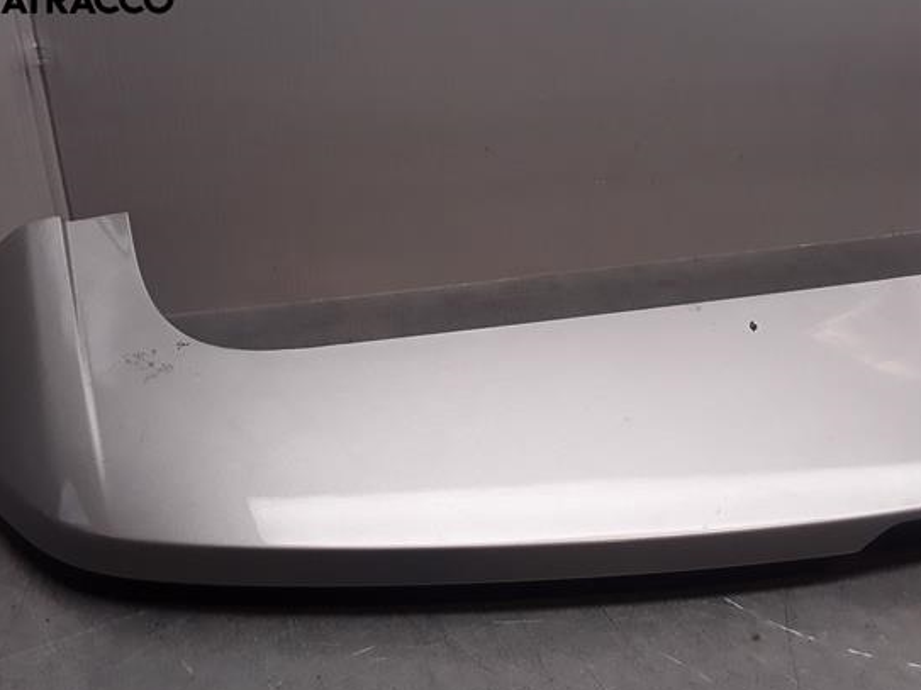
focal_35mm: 33
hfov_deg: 55.1
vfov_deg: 42.8
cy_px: 388
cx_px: 390
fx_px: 878
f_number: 1.9
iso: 100
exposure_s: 1/354
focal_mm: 2.91
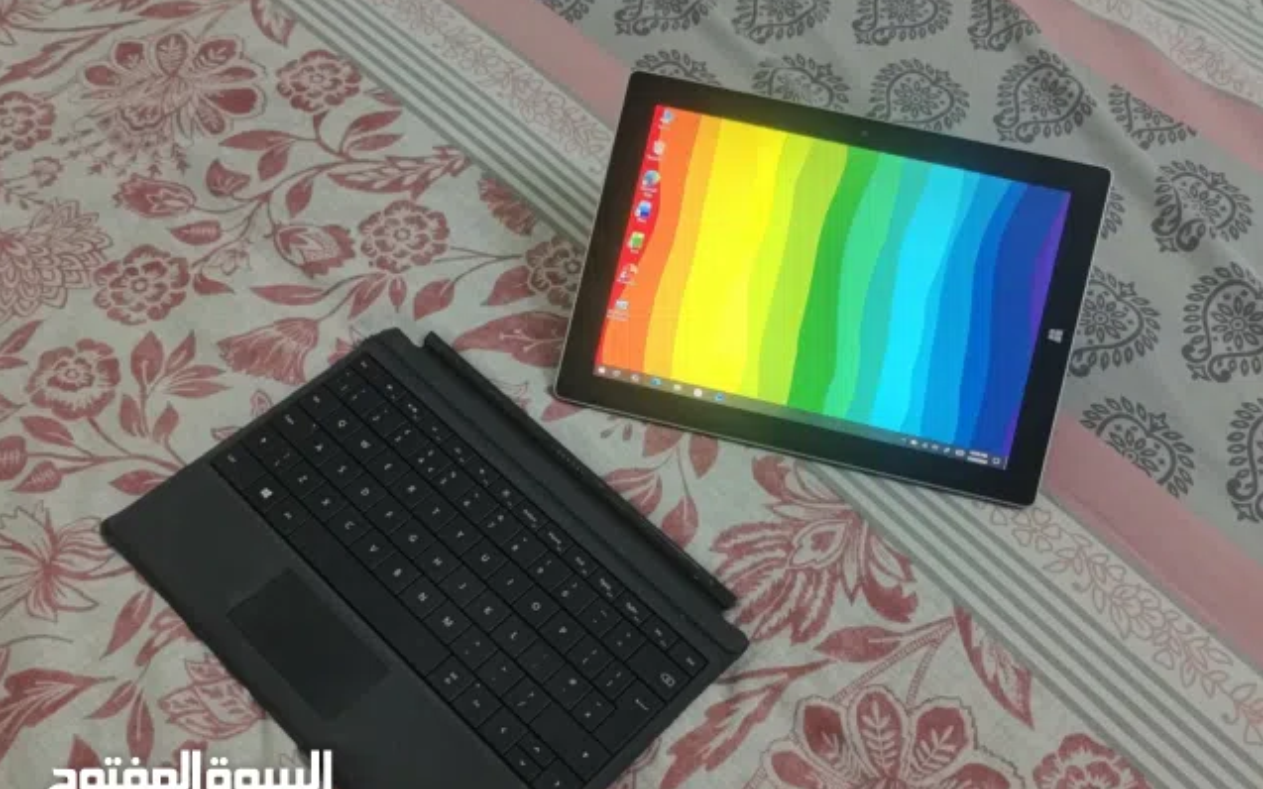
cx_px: 631
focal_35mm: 33
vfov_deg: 38.2
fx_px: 1136
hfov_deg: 58.1
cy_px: 464
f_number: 1.8
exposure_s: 1/54
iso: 160
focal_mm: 6.06
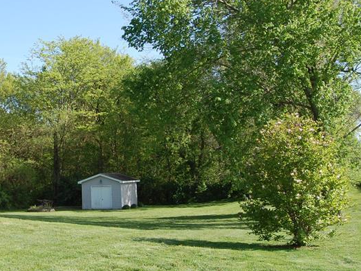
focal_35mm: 54
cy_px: 97
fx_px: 563
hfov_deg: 33.5
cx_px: 31
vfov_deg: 26.9
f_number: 8
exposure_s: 1/250
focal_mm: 18
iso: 200
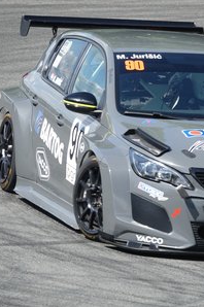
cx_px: 151
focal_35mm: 484
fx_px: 4123
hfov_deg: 2.8
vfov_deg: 4.3
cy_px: 154
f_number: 4
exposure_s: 1/800
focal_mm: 117.29
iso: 160
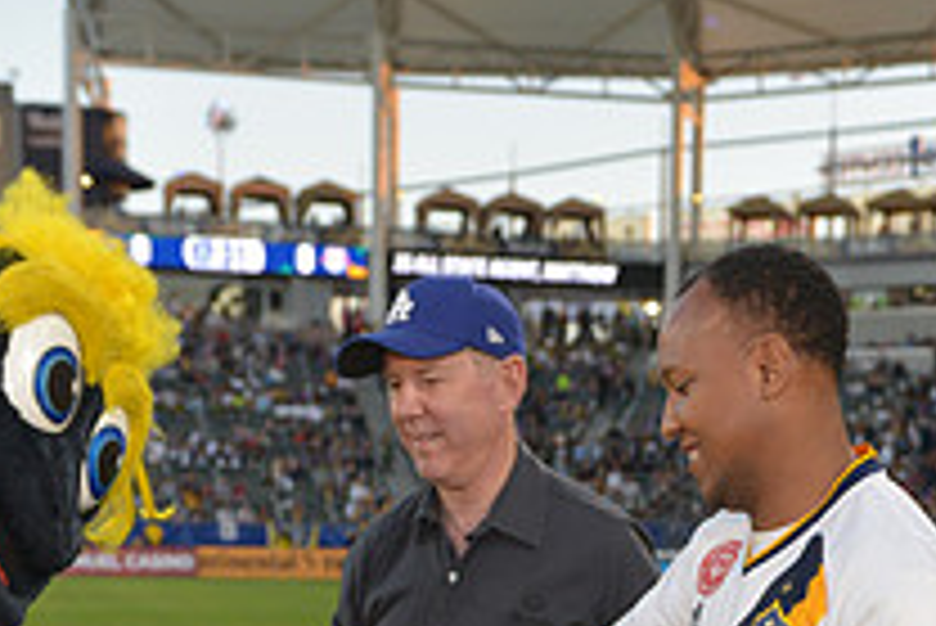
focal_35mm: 81
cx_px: 562
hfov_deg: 25.0
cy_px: 844
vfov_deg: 15.9
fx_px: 2107
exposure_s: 1/800
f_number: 3.5
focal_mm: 29
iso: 800
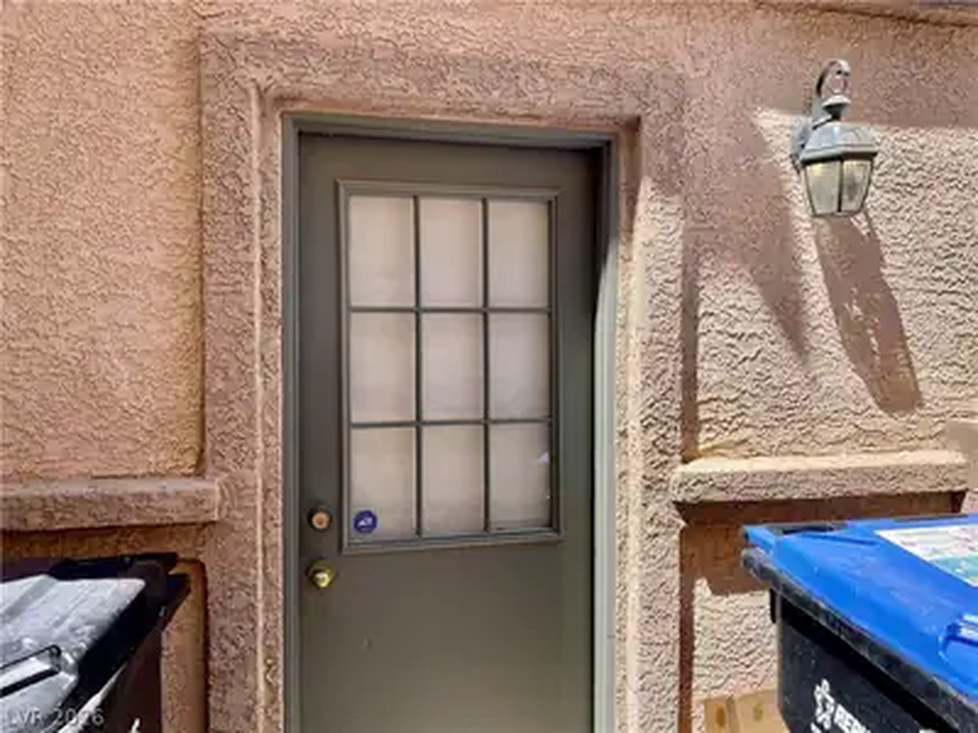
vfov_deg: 53.1
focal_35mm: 26
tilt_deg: -1.6
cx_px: 489
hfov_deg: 67.3
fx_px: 735
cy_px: 366
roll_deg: -0.3
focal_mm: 4.2
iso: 32
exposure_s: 1/1006
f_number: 1.6
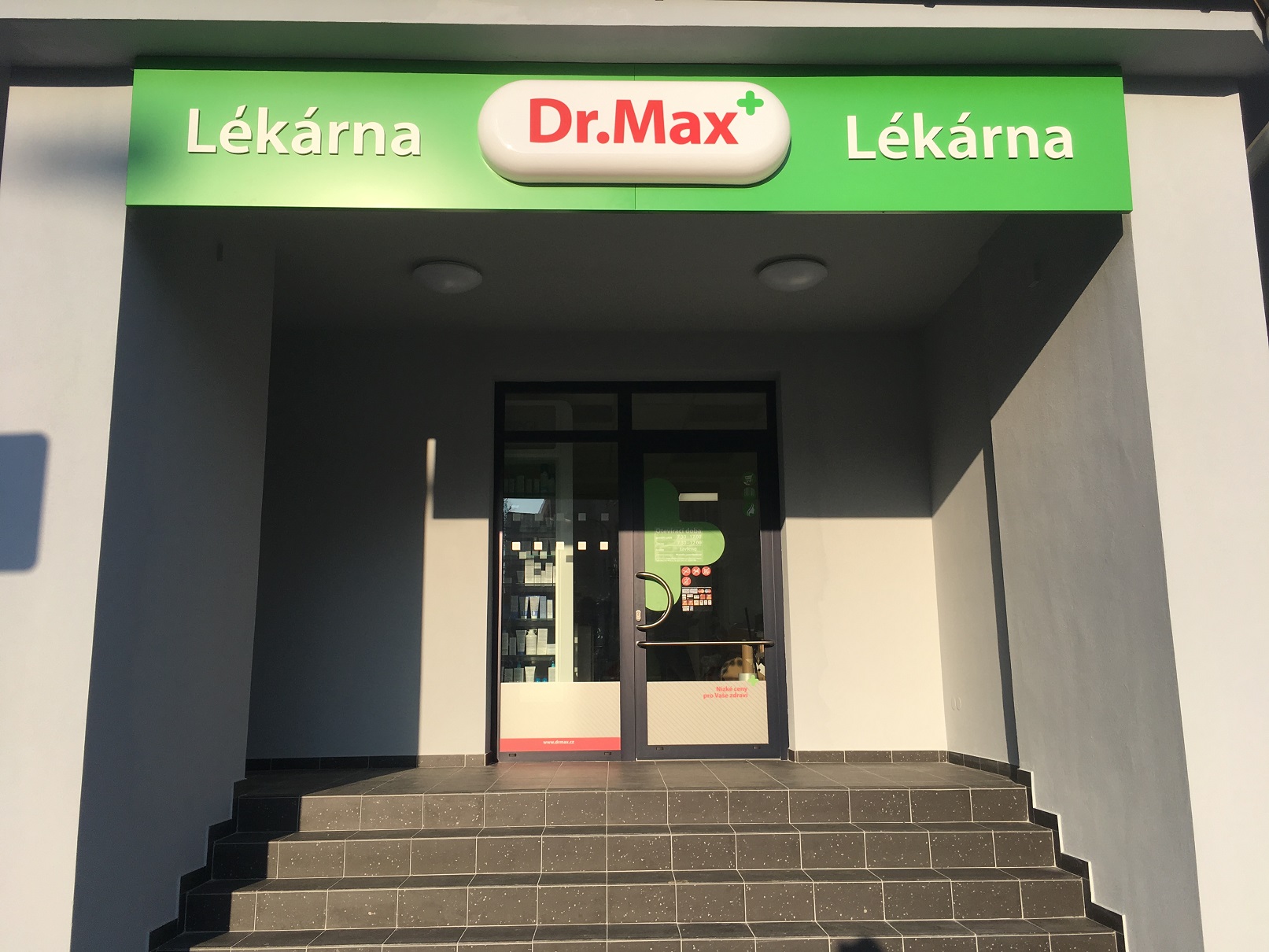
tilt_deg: +10.9
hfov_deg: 61.7
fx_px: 1063
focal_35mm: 29
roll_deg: +1.7
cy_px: 476
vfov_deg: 48.2
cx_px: 634
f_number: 2.2
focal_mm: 4.15
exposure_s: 1/1399
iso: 25
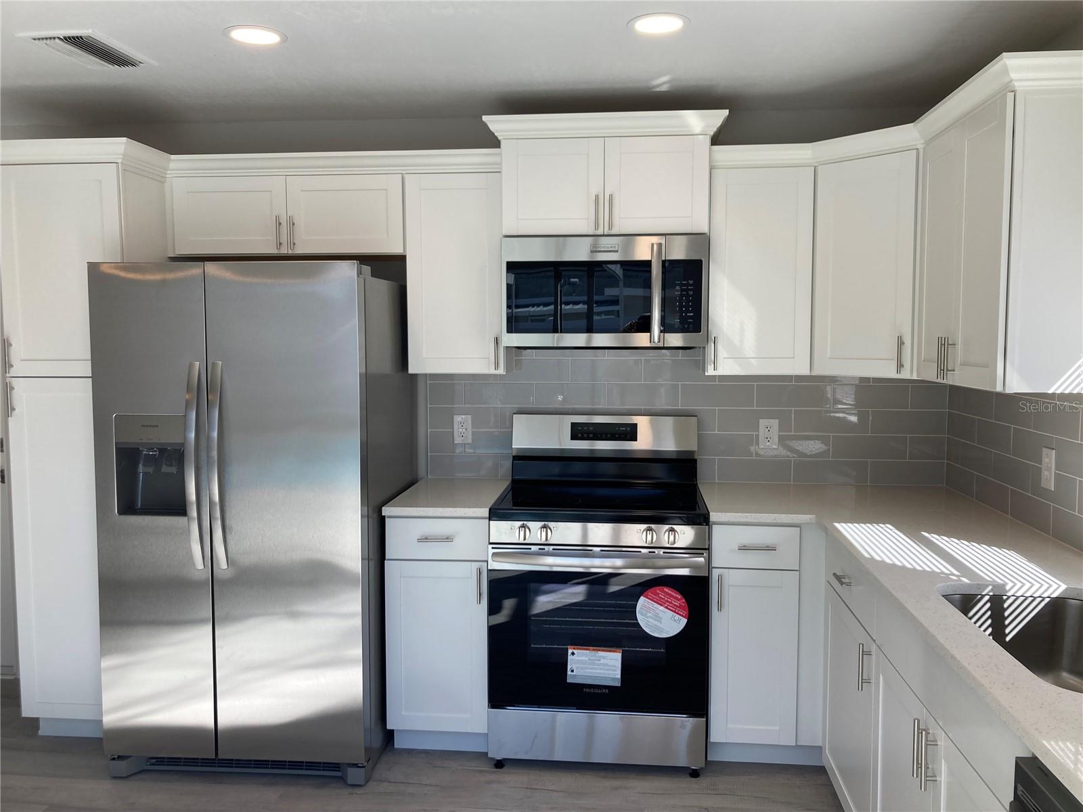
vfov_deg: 49.7
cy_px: 406
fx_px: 876
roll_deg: -0.8
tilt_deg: -4.1
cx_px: 542
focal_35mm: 28
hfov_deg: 63.4
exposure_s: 1/197
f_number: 1.8
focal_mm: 3.99
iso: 20
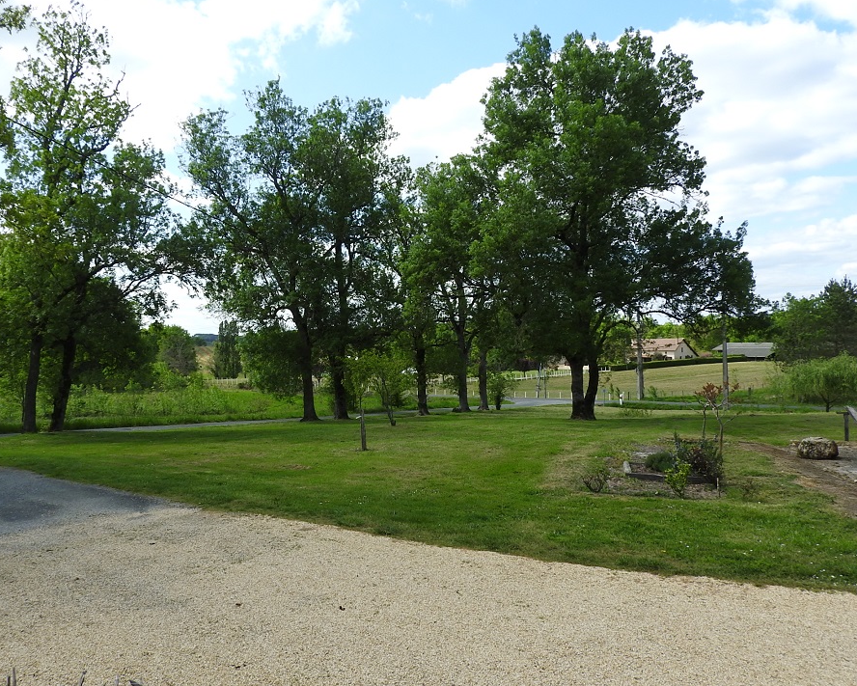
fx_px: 685
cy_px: 348
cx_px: 364
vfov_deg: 53.2
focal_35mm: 27
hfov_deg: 63.7
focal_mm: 4.3
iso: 100
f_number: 3.3
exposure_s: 1/800
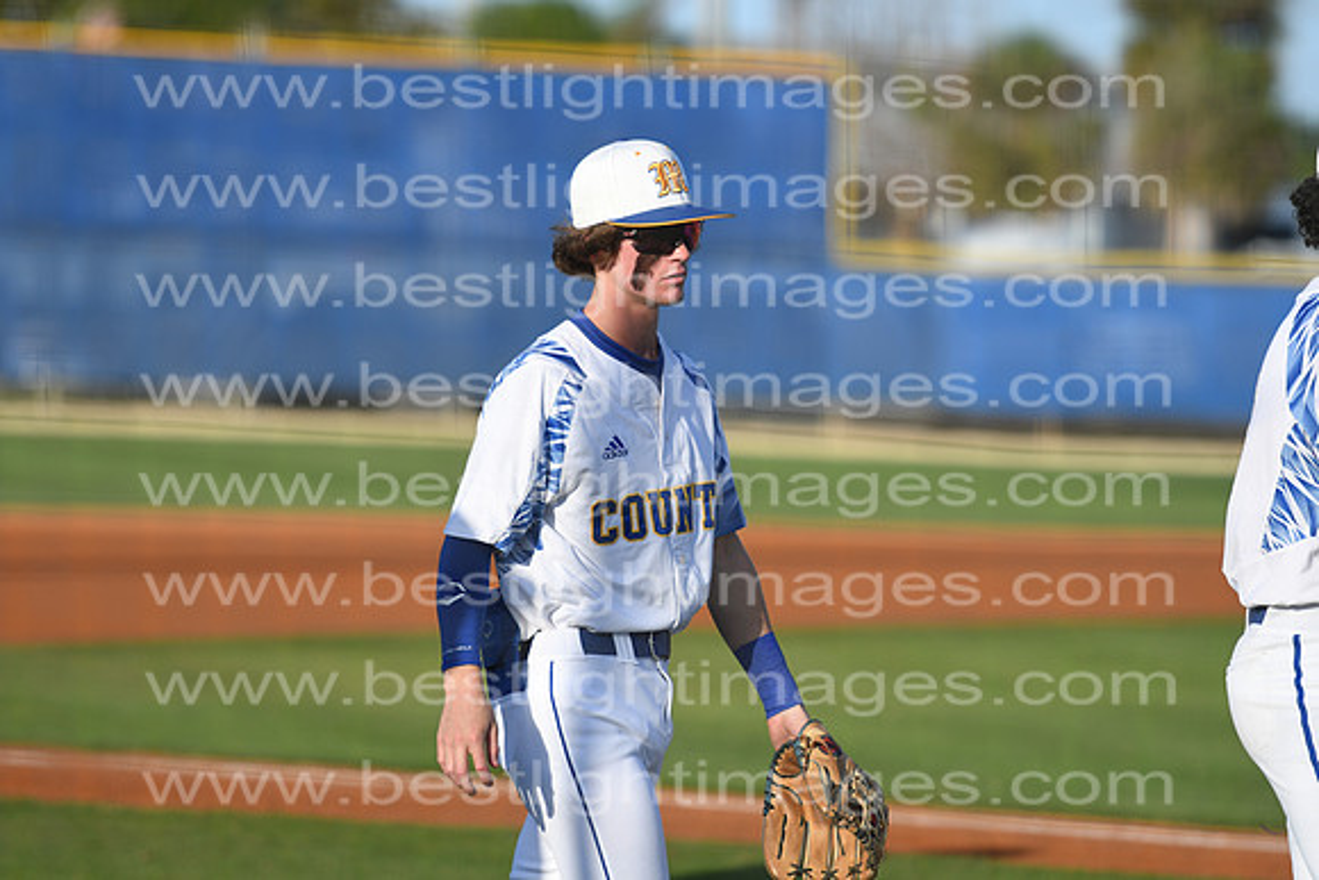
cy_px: 440
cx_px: 660
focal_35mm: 278
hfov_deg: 7.4
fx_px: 10169
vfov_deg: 5.0
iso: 100
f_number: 2.8
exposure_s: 1/2000
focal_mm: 185
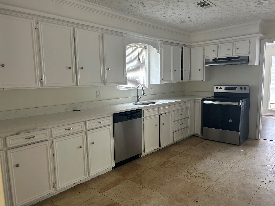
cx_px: 138
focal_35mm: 26
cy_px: 103
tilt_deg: -6.3
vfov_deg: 53.1
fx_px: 207
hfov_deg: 67.3
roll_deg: +1.4
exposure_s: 1/60
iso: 160
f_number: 1.5
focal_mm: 5.7
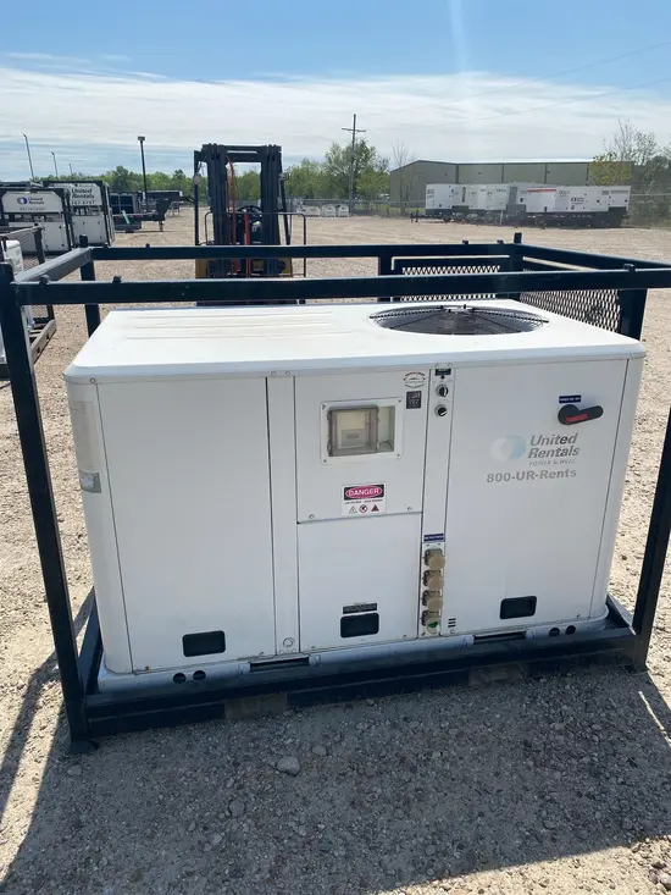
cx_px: 336
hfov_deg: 53.1
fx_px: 672
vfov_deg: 67.3
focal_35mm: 26
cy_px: 448
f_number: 1.8
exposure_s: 1/5236
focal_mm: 4.25
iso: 32
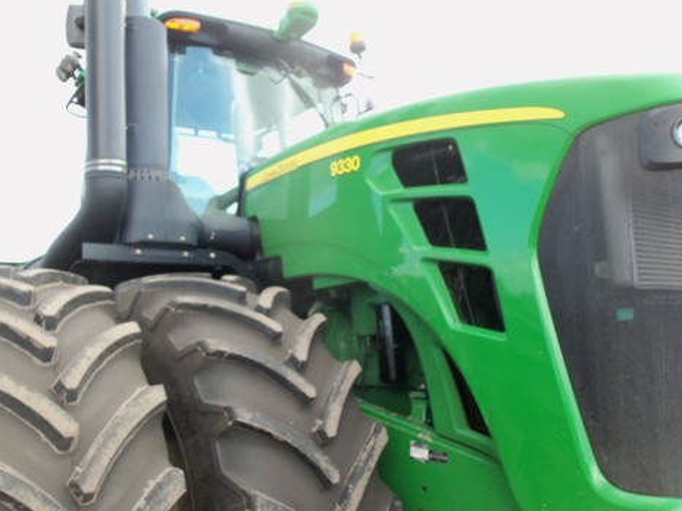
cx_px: 304
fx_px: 670
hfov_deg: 53.8
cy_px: 258
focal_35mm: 34
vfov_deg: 41.8
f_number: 3.4
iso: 80
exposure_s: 1/80
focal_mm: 5.2
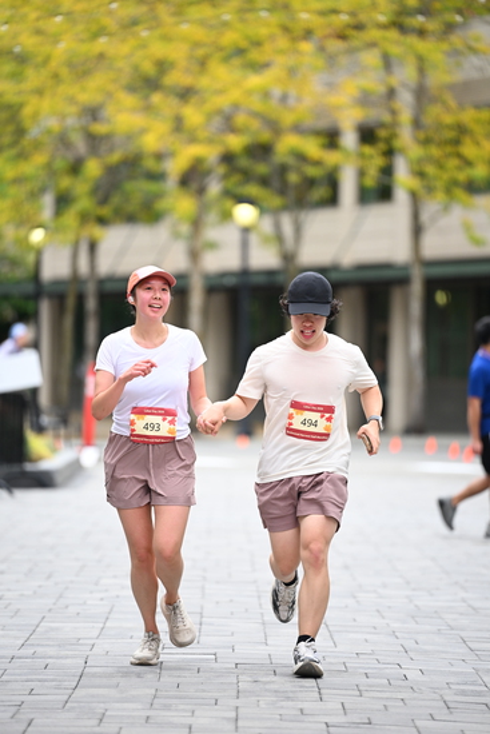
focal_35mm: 200
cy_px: 367
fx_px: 4080
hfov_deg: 6.9
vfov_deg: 10.3
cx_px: 245
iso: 640
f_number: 2.8
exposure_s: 1/1600
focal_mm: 200
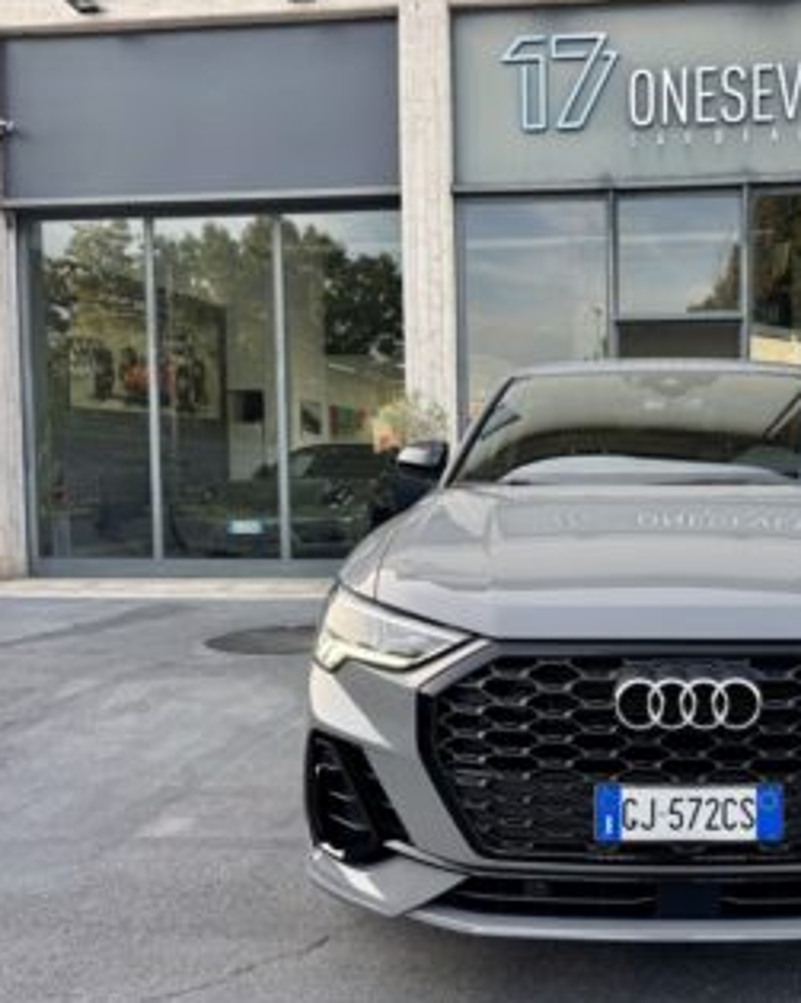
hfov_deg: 43.3
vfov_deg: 55.7
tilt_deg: -2.2
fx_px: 949
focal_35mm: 32
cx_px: 657
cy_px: 506
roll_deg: +0.8
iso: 80
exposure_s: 1/368
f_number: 1.78
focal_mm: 6.76
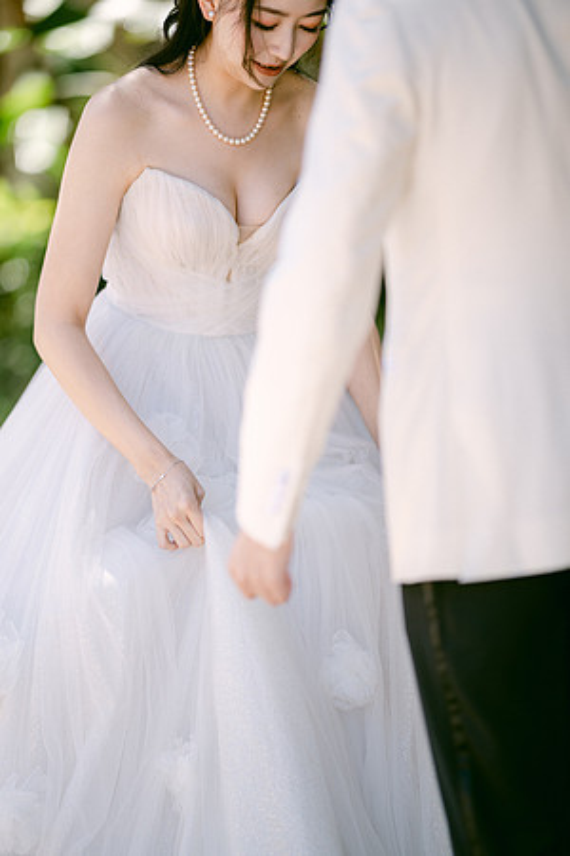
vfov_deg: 19.5
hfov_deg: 13.0
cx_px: 285
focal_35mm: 105
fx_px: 2494
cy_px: 428
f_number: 1.4
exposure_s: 1/1000
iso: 64
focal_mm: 105
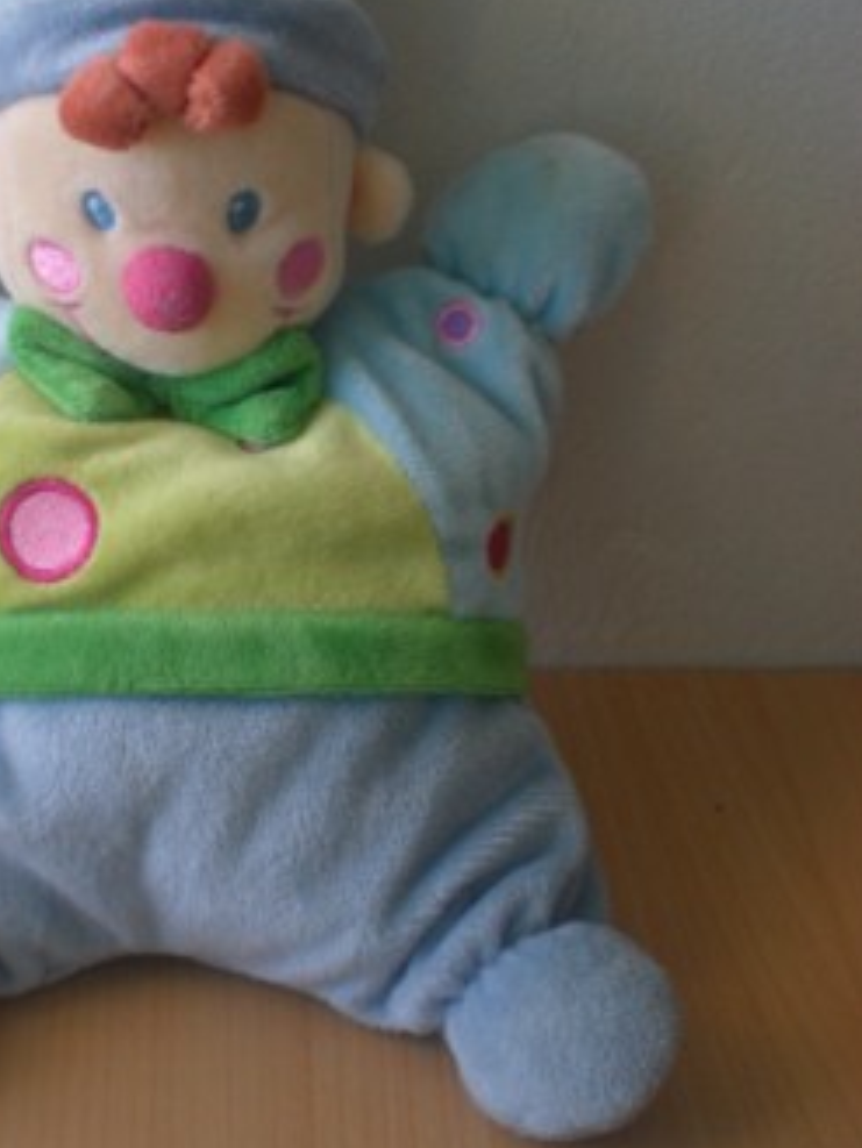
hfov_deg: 24.1
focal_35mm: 60
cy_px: 523
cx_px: 195
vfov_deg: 32.2
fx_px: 1991
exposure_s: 1/63.2
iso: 108
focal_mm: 6.3
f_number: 3.1
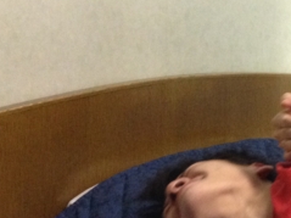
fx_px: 983
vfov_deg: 12.6
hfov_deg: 15.5
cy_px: 101
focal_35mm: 117
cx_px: 435
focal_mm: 4.28
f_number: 2.4
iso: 320
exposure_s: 1/20
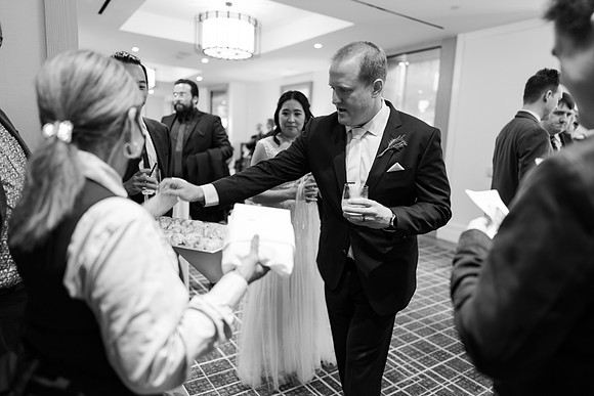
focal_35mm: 24
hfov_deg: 73.7
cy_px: 198
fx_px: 396
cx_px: 297
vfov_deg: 53.2
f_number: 1.4
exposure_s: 1/30
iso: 320
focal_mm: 24
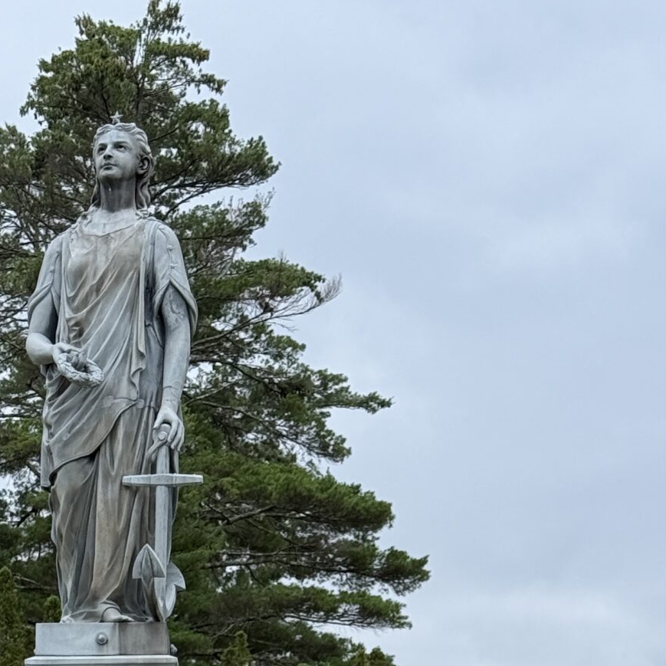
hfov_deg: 13.9
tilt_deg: +4.9
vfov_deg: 13.2
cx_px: 143
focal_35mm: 125
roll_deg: +0.5
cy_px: 973
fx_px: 2721
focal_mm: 6.76
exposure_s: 1/1242
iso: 64
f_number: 1.78
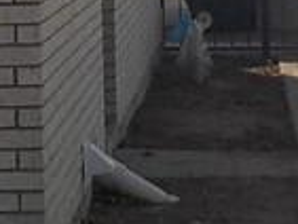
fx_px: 1878
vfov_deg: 6.7
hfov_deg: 9.0
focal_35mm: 218
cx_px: -23
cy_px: -161
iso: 125
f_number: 3.3
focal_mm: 4.1
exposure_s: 1/1250
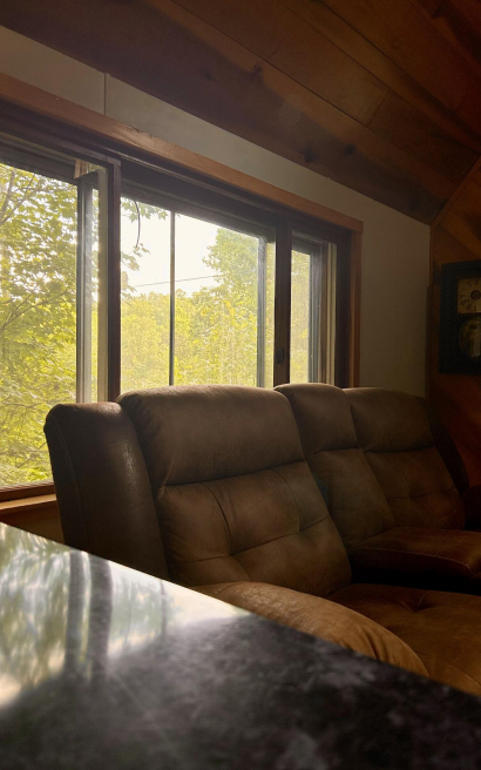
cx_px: 252
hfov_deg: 44.5
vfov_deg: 66.5
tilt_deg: -0.8
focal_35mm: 28
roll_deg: -0.8
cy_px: 387
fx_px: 587
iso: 32
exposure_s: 1/147
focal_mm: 5.7
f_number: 1.5
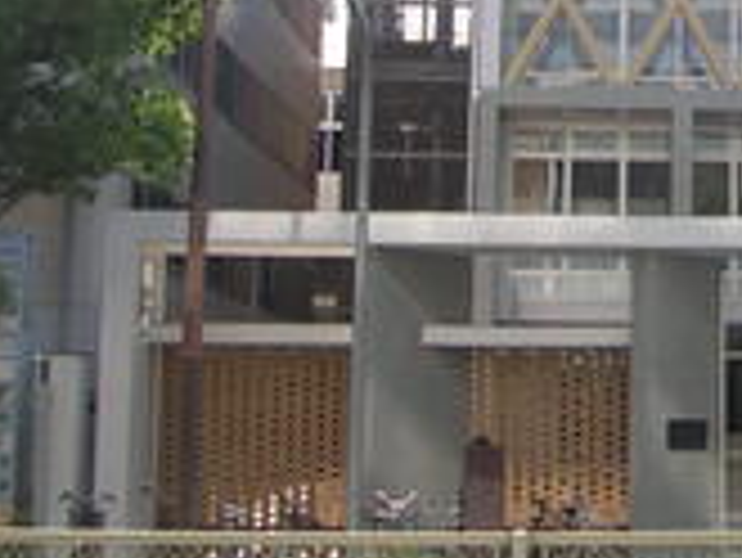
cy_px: 117
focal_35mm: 85
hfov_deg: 21.4
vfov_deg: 17.3
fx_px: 1823
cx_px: 886
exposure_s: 1/330
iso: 50
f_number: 2.8
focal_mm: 5.8
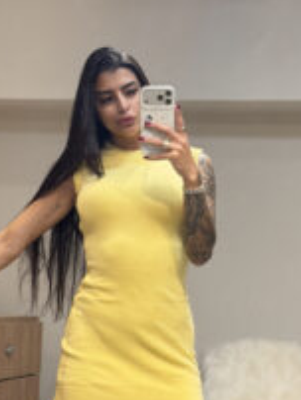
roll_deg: -1.8
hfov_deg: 15.6
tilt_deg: -18.0
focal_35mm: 95
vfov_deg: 20.6
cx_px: 162
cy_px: 253
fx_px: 1099
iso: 80
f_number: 1.78
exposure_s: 1/120
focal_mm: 6.76
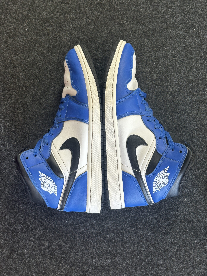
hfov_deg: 30.3
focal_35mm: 48
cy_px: 138
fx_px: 383
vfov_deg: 39.7
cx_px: 104
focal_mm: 6.86
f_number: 1.78
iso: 125
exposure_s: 1/50
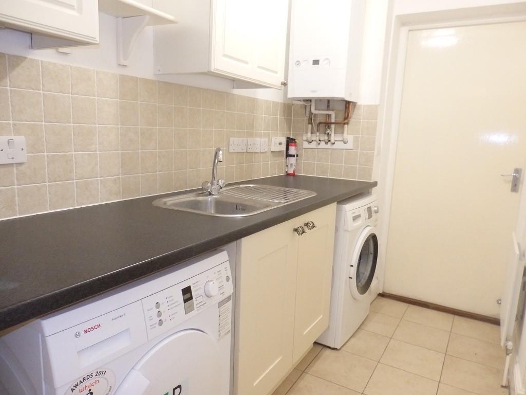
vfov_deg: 54.9
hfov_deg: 69.4
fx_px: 380
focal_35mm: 25
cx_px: 263
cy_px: 198
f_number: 3
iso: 800
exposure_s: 1/30
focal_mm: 4.5
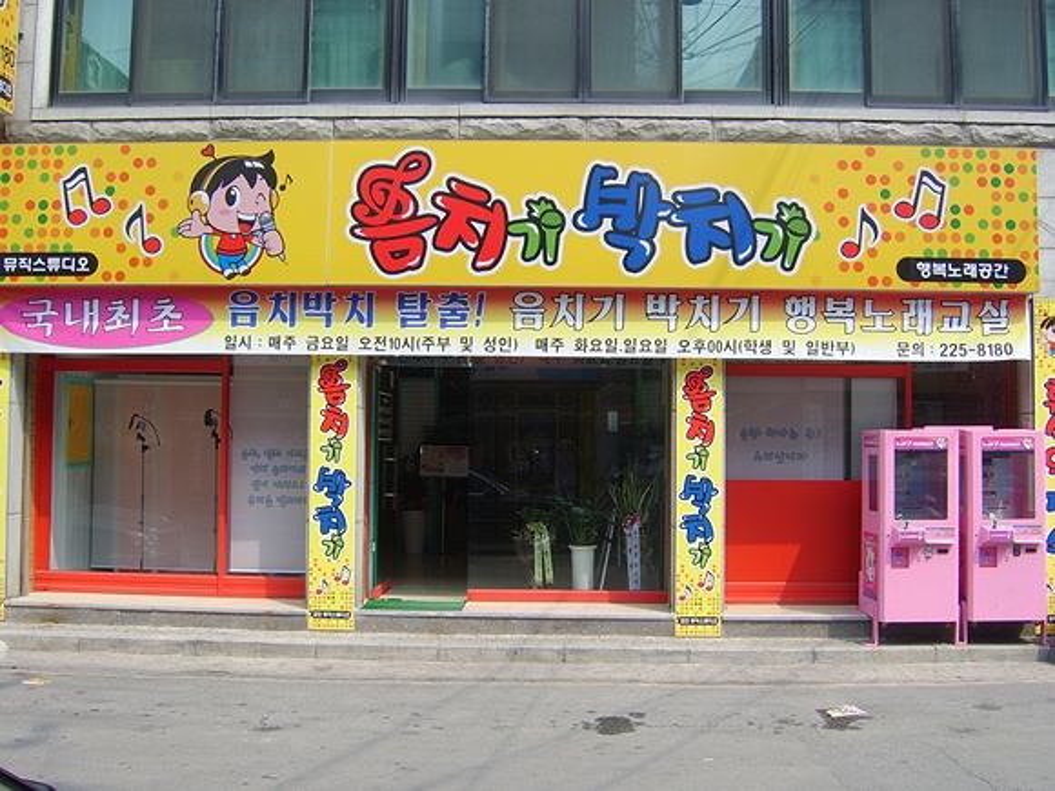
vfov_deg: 45.4
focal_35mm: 31
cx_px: 528
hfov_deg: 58.4
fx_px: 945
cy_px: 396
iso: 50
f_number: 5.6
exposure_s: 1/136
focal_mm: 8.13
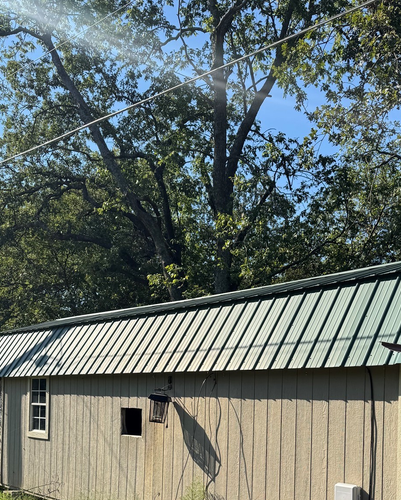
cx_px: 273
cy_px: 402
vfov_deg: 44.5
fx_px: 578
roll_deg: -1.9
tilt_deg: +0.2
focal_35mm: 39
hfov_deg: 37.7
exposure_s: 1/2959
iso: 80
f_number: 1.78
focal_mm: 6.76
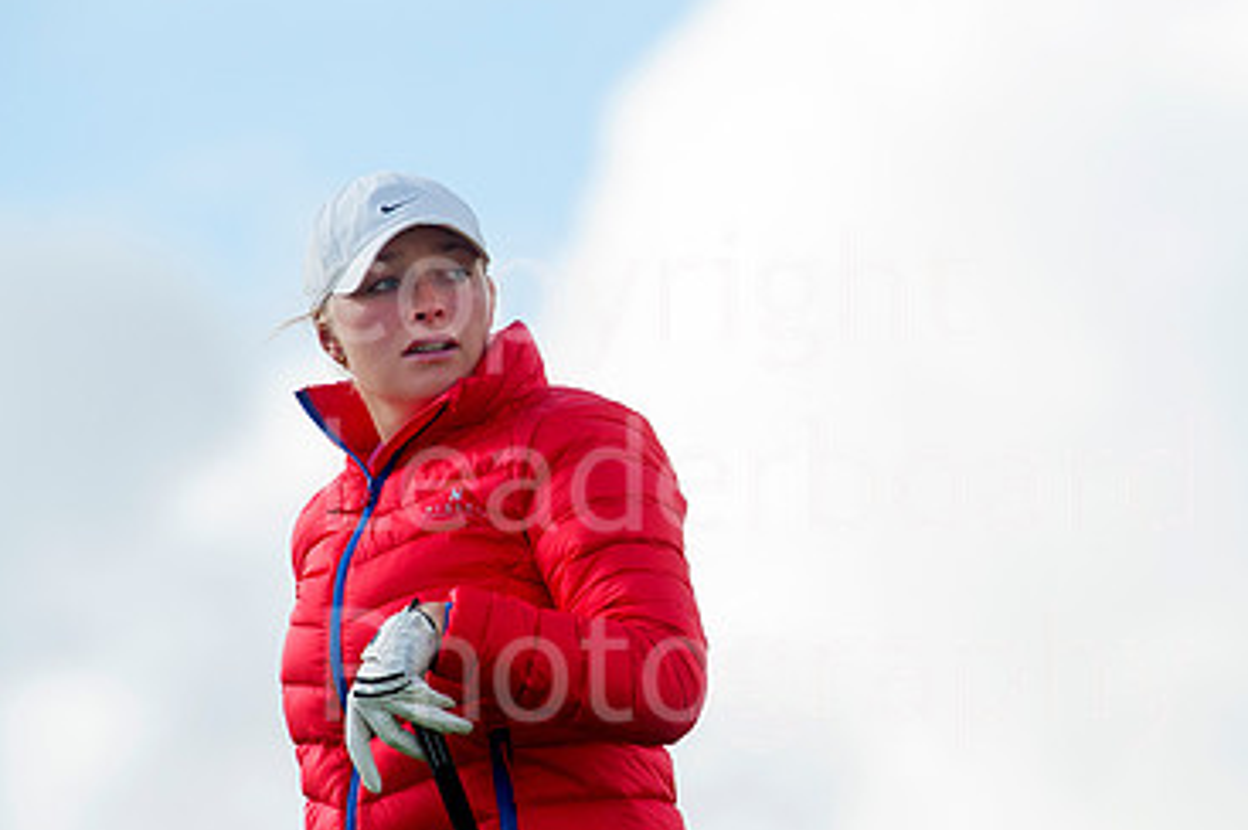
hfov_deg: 4.4
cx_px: 765
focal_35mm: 474
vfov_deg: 2.9
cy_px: 507
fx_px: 16417
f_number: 8
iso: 500
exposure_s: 1/1600
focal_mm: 300
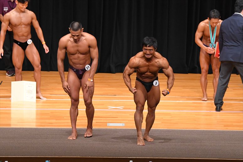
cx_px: 122
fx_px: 1464
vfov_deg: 6.3
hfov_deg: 9.5
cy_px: 81
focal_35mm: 217
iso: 5000
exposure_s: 1/400
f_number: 5.6
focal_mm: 145
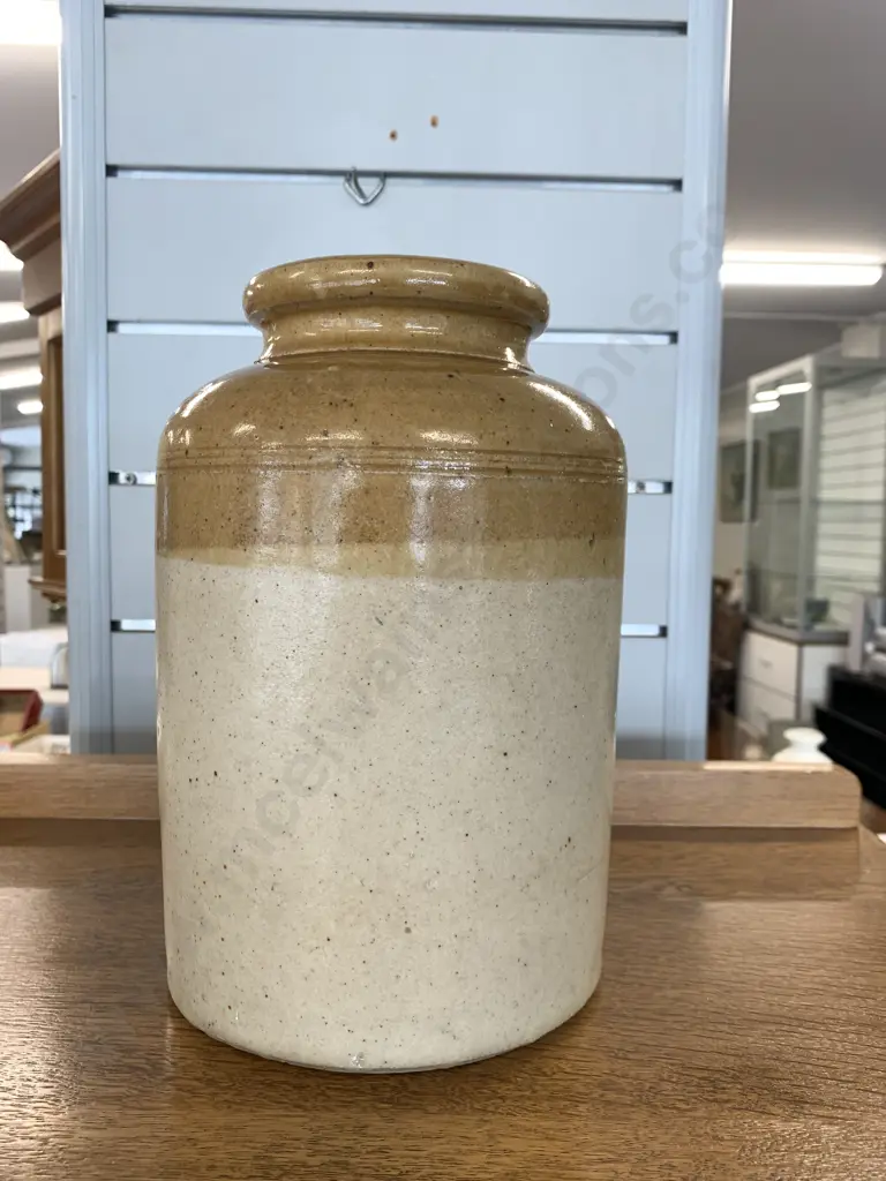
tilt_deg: -4.5
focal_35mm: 26
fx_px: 887
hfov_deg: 53.1
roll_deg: -0.8
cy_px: 590
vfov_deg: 67.3
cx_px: 443
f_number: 1.8
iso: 50
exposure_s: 1/100
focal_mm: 4.25
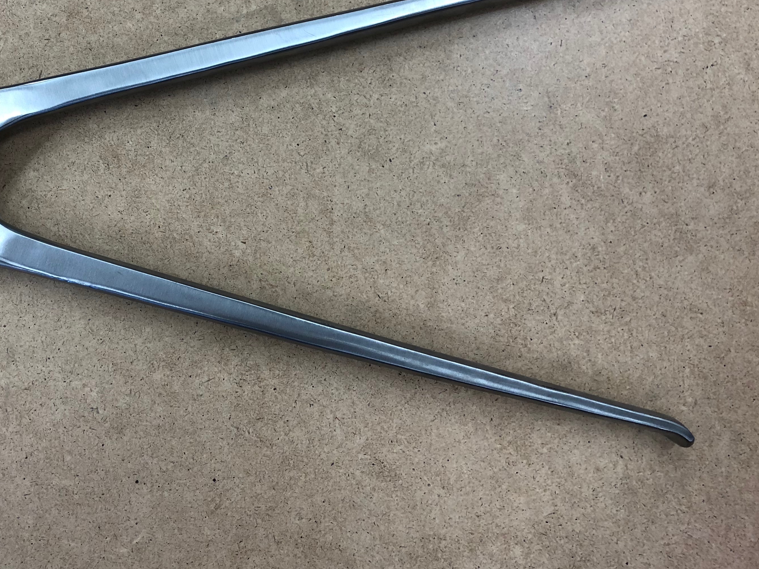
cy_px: 175
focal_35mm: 42
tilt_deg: -84.3
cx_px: 222
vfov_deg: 33.9
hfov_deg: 43.8
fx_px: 921
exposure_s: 1/33
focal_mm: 3.99
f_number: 1.8
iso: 32
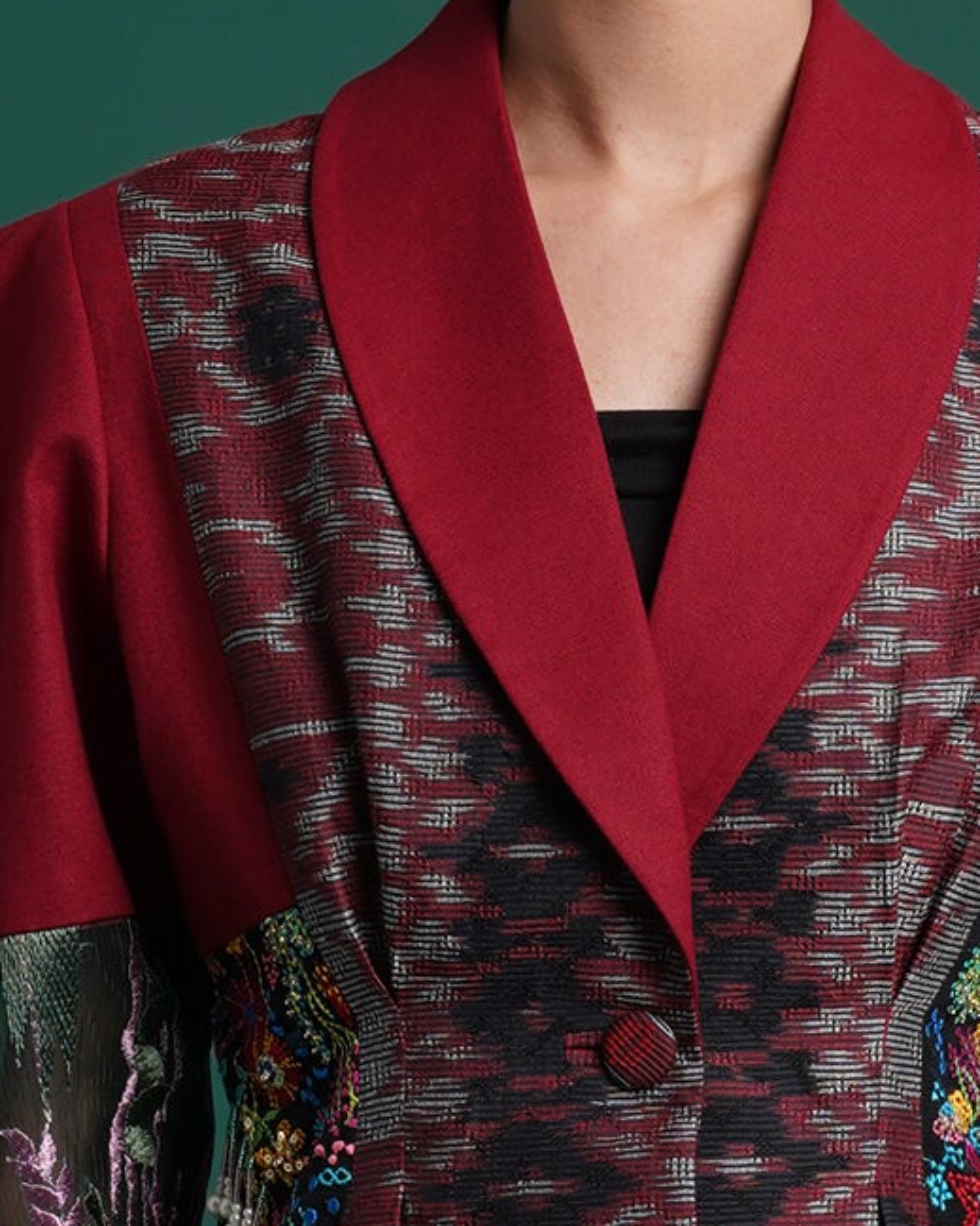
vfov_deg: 13.0
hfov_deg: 10.4
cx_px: 616
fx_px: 5367
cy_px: 754
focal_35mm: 148
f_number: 10
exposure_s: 1/125
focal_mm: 35
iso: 200
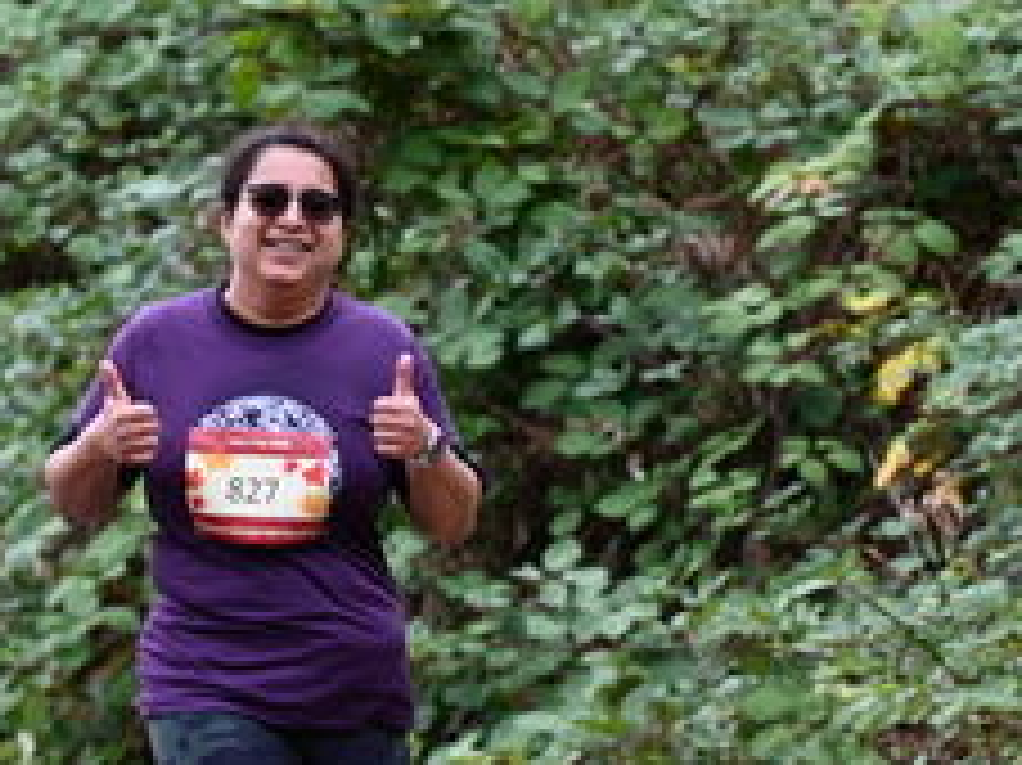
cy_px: 502
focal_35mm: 466
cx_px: 279
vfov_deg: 3.2
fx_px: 13751
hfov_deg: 4.3
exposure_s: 1/320
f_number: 6.3
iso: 400
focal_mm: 200
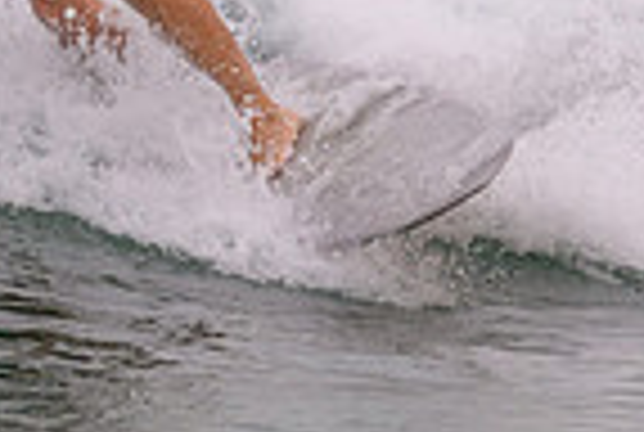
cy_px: -191
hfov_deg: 0.6
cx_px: -162
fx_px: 58063
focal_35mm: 3239
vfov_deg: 0.4
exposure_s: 1/1600
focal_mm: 800
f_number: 11
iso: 1400
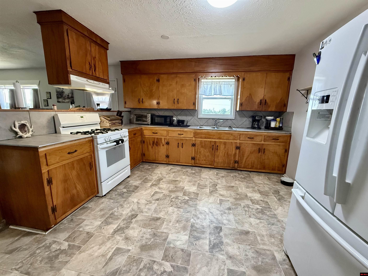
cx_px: 184
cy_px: 138
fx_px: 149
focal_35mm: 14
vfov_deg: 85.7
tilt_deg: -9.5
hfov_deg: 102.1
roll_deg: -1.6
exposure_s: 1/120
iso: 640
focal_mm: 2.22
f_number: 2.2
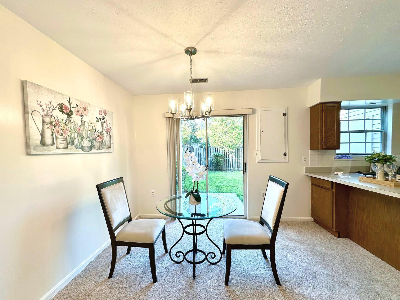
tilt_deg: -2.3
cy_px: 157
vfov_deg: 81.7
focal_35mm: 15
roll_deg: +1.5
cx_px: 194
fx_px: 173
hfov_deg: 98.1
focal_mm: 2.22
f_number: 2.2
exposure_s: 1/120
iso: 50
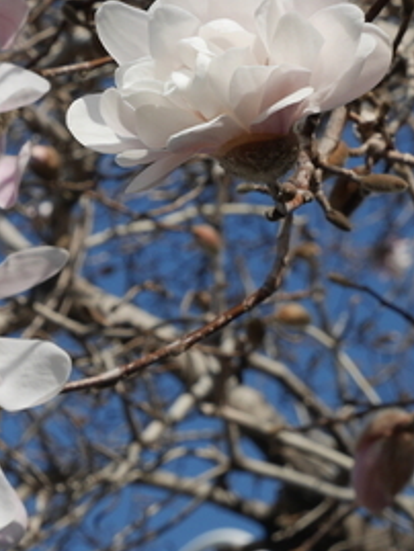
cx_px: 99
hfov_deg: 10.4
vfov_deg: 13.7
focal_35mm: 143
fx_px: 2279
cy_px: 121
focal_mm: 32
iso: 200
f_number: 10
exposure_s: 1/400
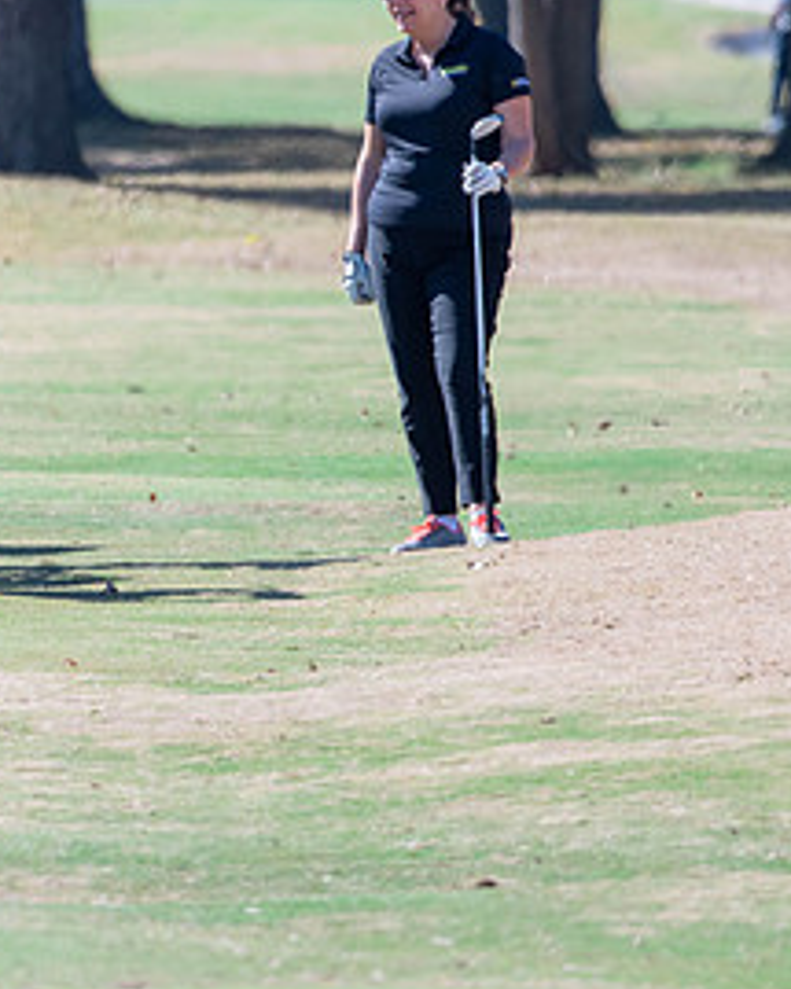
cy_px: 311
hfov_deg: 1.5
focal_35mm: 1032
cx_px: -254
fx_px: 30217
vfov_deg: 1.9
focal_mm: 340
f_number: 5.6
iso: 400
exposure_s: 1/1000
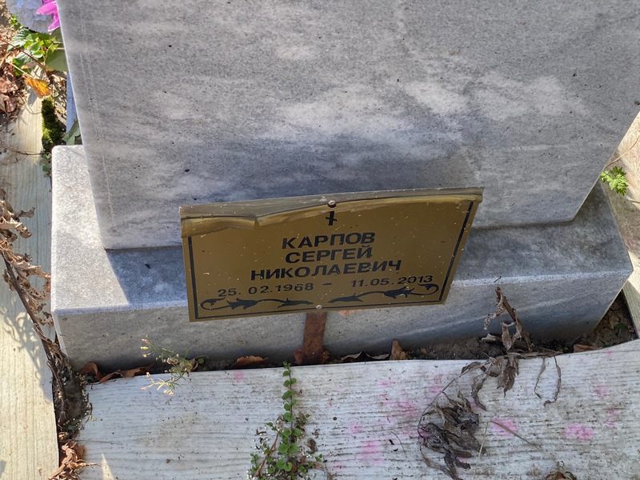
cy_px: 240
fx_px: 961
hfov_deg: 36.8
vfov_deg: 28.0
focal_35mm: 52
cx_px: 320
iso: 20
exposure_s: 1/318
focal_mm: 6
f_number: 2
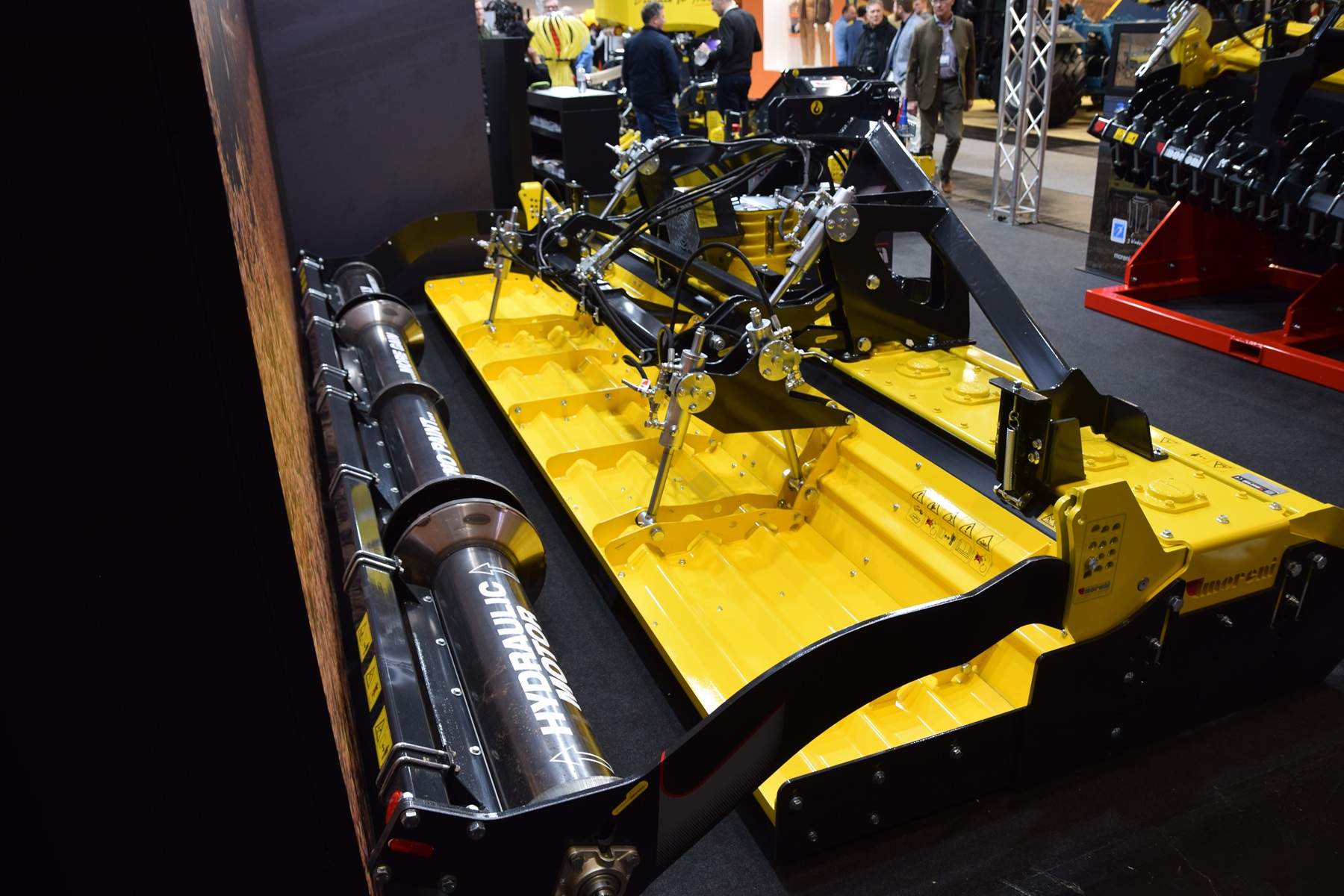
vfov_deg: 50.4
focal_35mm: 26
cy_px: 448
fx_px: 952
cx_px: 672
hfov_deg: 70.4
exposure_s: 1/60
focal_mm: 17
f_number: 4
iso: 400
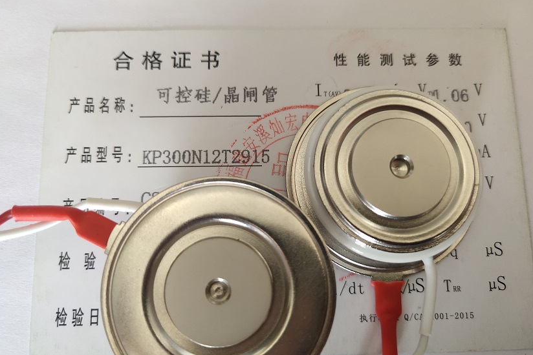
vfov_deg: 42.4
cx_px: 269
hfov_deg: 60.3
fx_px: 459
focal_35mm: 31
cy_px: 182
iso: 248
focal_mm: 4.27
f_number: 1.8
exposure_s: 1/50
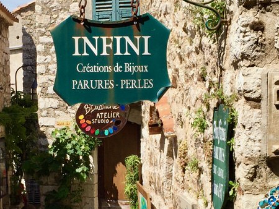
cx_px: 113
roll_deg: +0.1
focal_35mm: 76
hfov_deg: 25.6
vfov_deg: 19.2
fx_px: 613
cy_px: 174
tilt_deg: -5.5
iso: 32
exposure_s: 1/1721
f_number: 2.2
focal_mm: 4.15
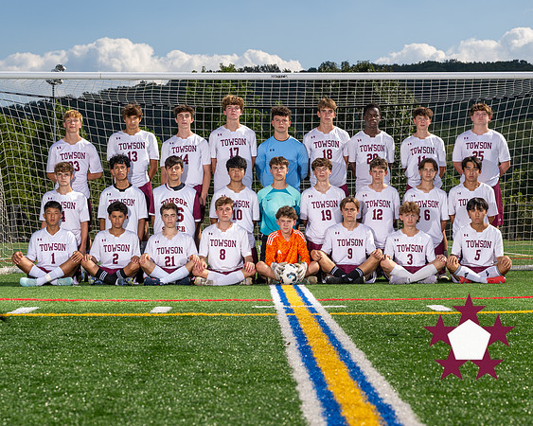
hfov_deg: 20.2
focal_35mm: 95
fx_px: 1493
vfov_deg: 16.2
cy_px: 250
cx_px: 308
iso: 50
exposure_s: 1/200
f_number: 7.1
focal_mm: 70
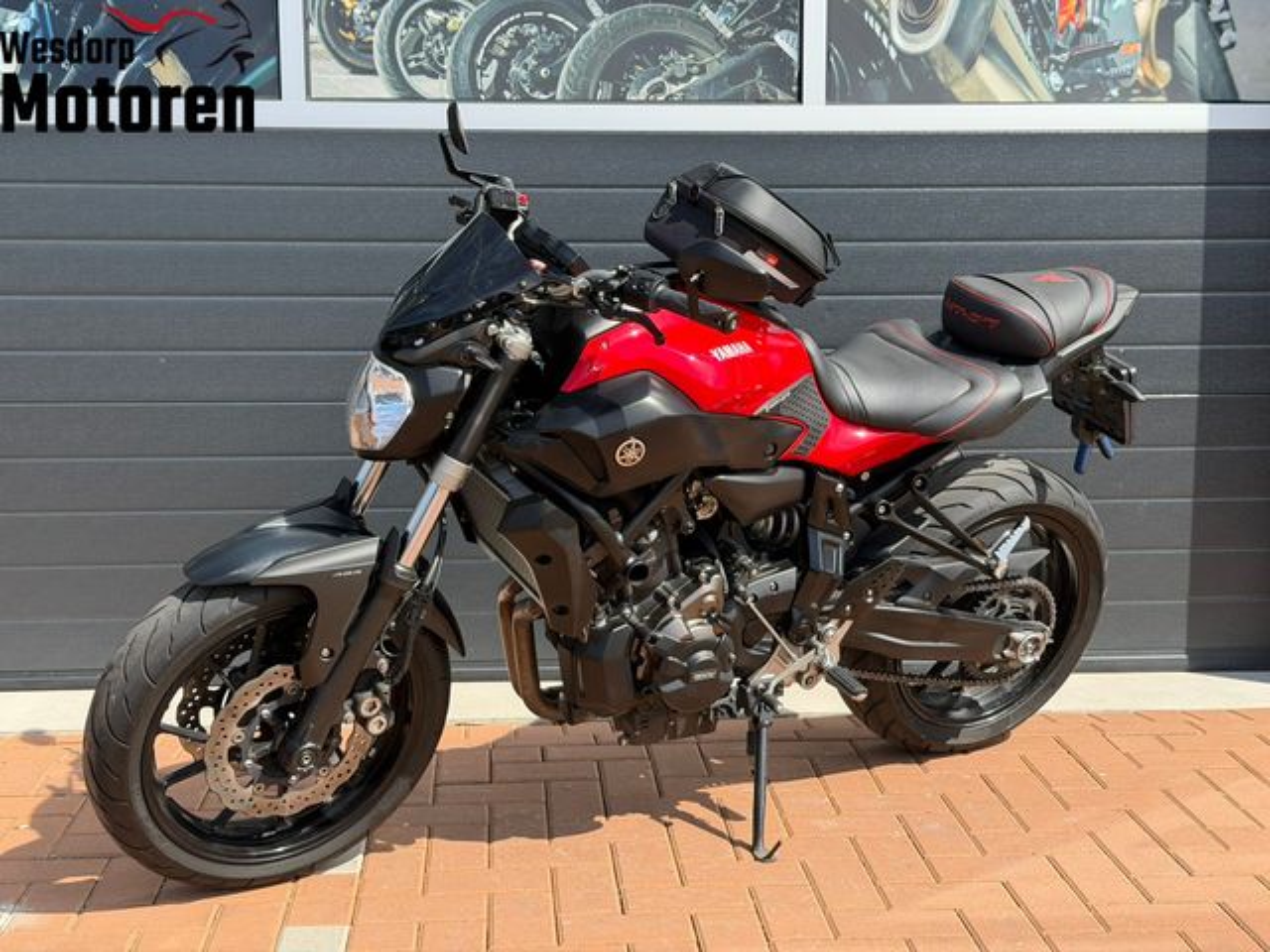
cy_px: 476
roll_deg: +0.3
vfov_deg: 30.3
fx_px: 1761
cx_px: 635
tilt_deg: -7.7
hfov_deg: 39.7
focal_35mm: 48
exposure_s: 1/2033
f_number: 1.78
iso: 80
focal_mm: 6.76
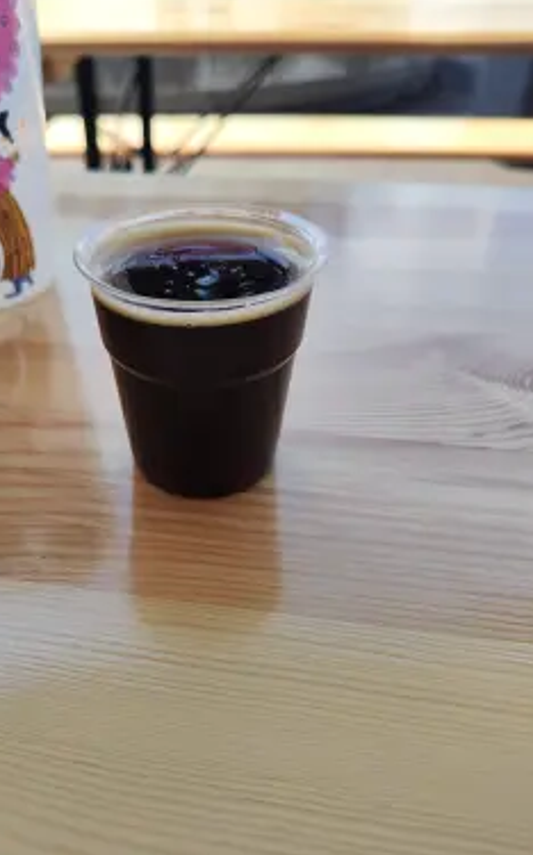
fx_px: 605
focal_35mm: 26
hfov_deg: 47.1
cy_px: 447
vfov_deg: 70.4
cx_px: 196
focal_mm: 5.56
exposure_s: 1/1380
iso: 100
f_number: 1.88
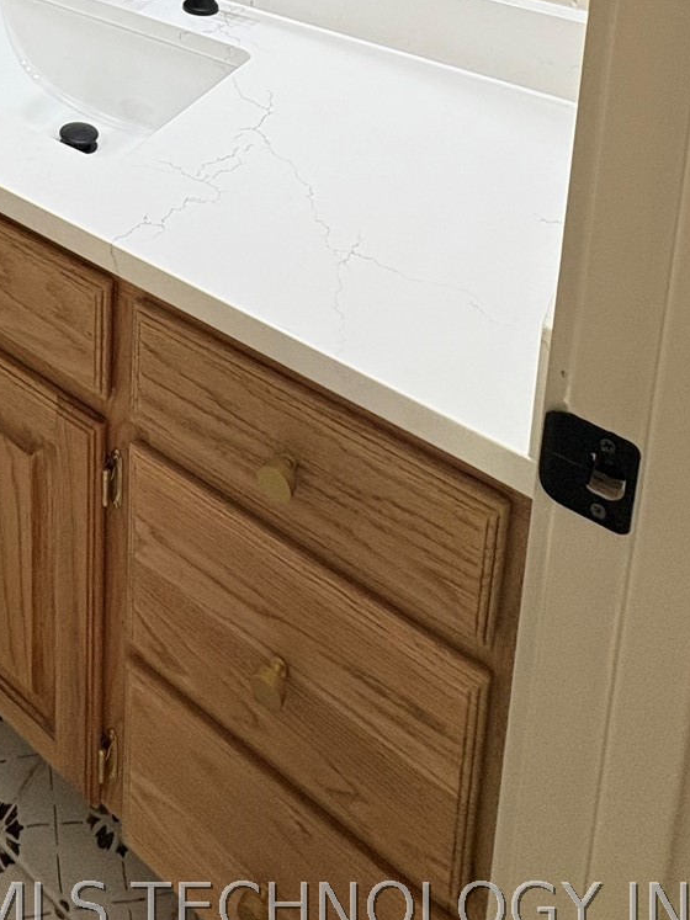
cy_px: -220
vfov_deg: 37.0
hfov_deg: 37.0
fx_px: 957
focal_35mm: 36
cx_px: 63
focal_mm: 2.22
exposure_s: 1/60
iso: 160
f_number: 2.2
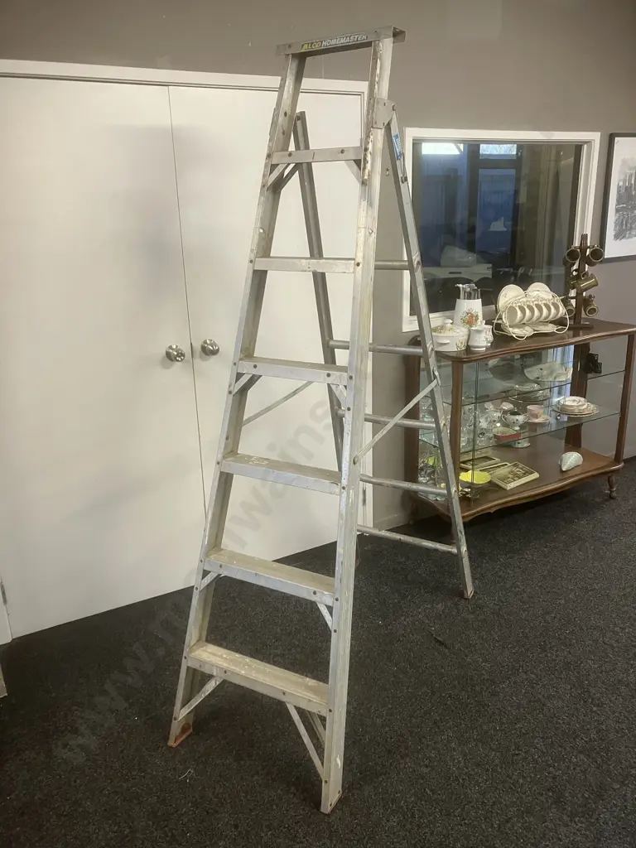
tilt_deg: -17.1
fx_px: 686
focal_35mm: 28
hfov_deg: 49.7
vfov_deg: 63.4
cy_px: 424
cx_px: 318
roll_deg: +2.0
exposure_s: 1/50
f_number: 1.8
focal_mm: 3.99
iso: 160
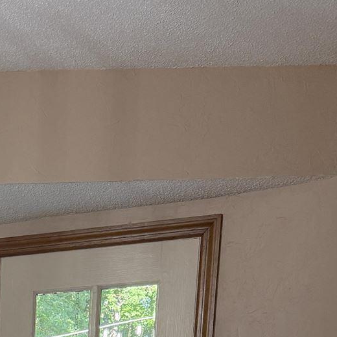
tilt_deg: -12.9
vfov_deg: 14.7
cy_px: 704
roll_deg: +1.3
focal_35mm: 94
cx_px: -200
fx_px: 1035
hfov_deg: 16.5
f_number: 1.78
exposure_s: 1/232
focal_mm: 6.76
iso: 200
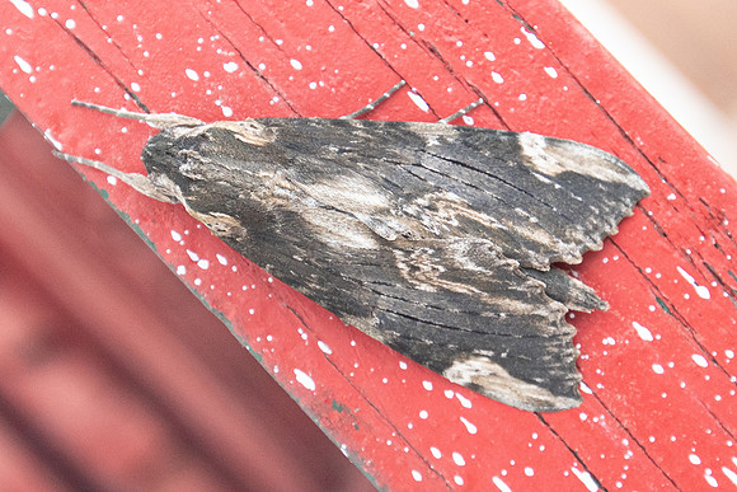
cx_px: 381
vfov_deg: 10.6
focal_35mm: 130
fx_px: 2656
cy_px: 223
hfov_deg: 15.8
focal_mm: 35
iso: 800
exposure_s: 1/400
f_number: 5
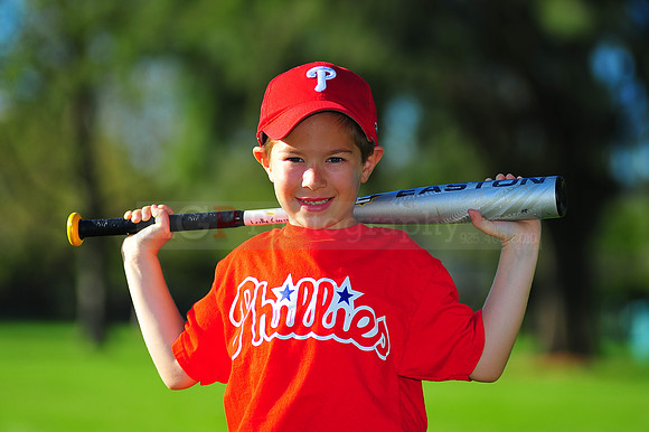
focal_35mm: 180
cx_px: 324
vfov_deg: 7.6
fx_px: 3243
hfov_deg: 11.4
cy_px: 216
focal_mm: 180
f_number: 4
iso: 200
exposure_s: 1/1250
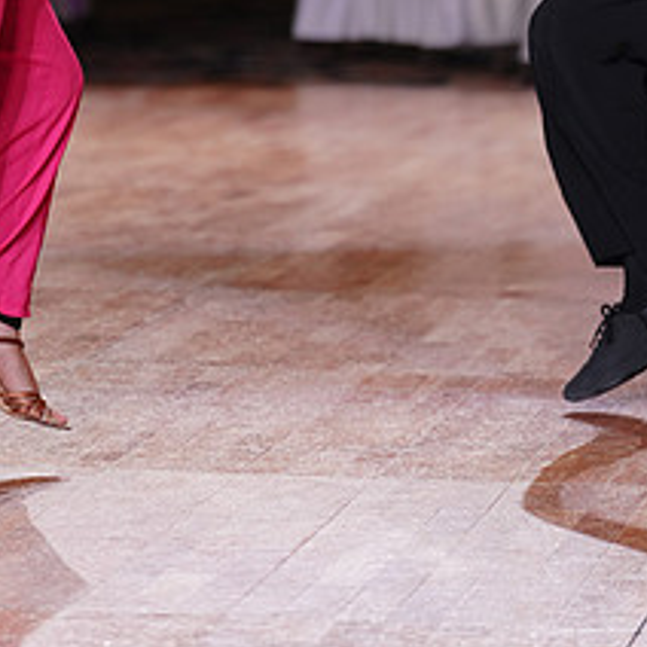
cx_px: 197
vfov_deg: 7.0
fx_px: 5223
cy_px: -146
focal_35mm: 247
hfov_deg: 7.1
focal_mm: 106
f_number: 2.8
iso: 1000
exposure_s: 1/400
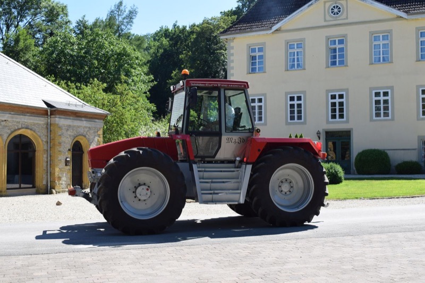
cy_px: 142
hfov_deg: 42.3
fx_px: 549
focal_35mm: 46
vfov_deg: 28.9
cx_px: 212
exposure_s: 1/250
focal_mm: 31
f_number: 8
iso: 200
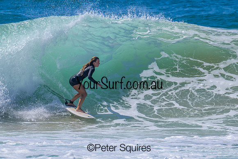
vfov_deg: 1.3
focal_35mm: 1099
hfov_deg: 1.9
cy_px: 66
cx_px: 103
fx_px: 7267
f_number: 11
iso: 560
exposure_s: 1/2000
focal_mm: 800
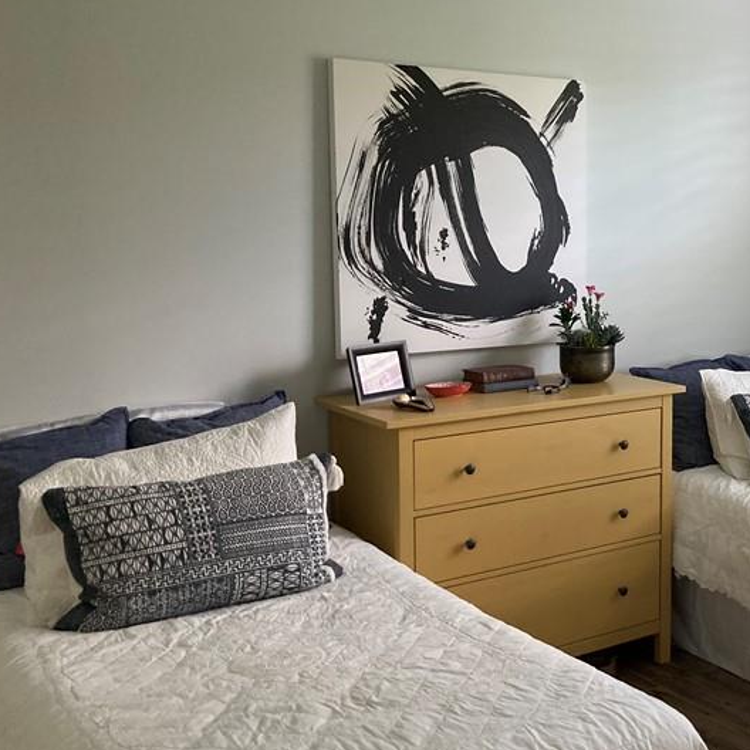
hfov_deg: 33.4
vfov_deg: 35.3
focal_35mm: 48
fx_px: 1177
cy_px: 349
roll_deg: -1.6
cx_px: 686
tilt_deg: -7.7
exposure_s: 1/60
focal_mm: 3.99
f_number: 1.8
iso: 200
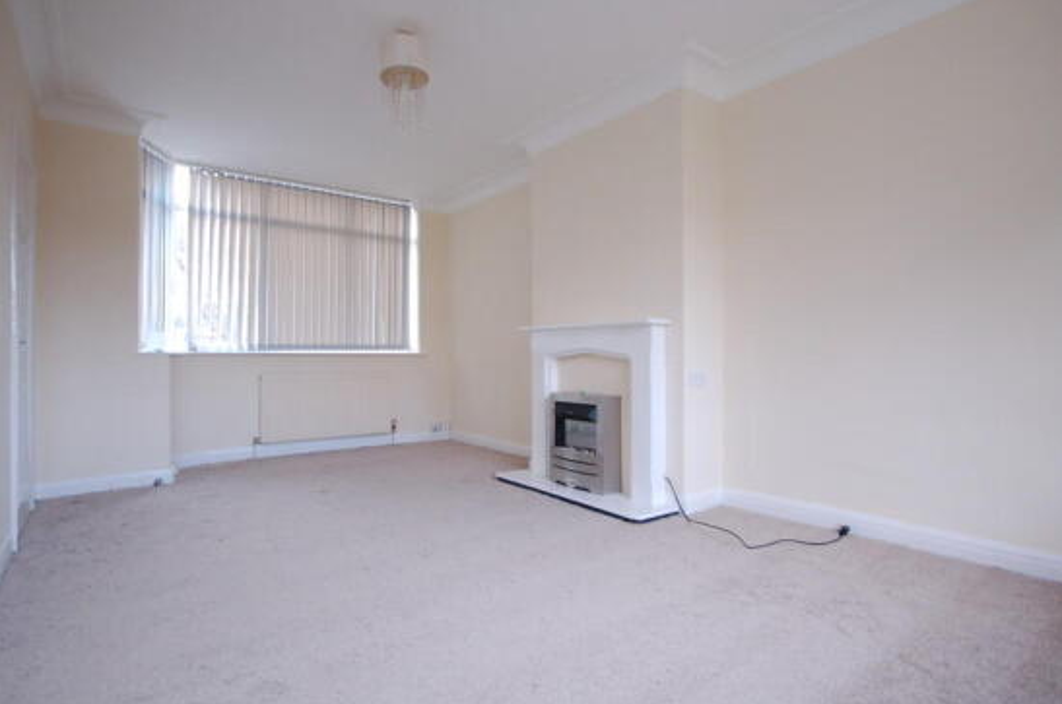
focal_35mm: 18
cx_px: 542
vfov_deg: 67.1
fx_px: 530
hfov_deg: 90.1
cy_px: 325
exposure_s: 1/50
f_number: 4
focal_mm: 10
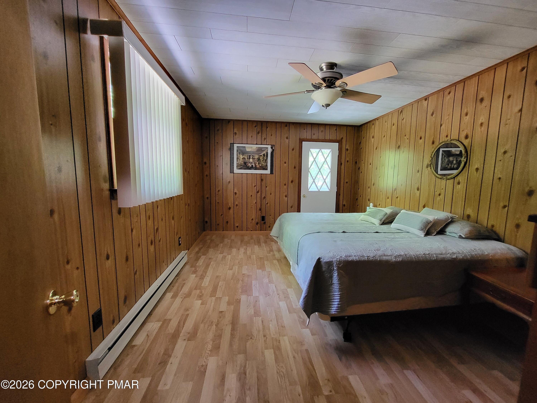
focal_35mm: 13
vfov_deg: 89.9
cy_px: 202
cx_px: 268
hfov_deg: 106.2
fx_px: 202
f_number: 2.2
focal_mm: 1.74
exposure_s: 1/30
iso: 500
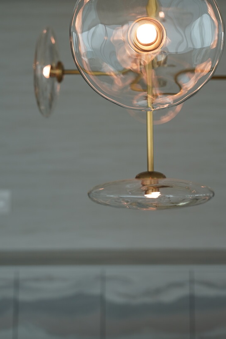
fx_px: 715
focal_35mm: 76
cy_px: 57
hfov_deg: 17.9
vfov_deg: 26.1
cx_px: 147
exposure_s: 1/160
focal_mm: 42.5
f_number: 4
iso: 250
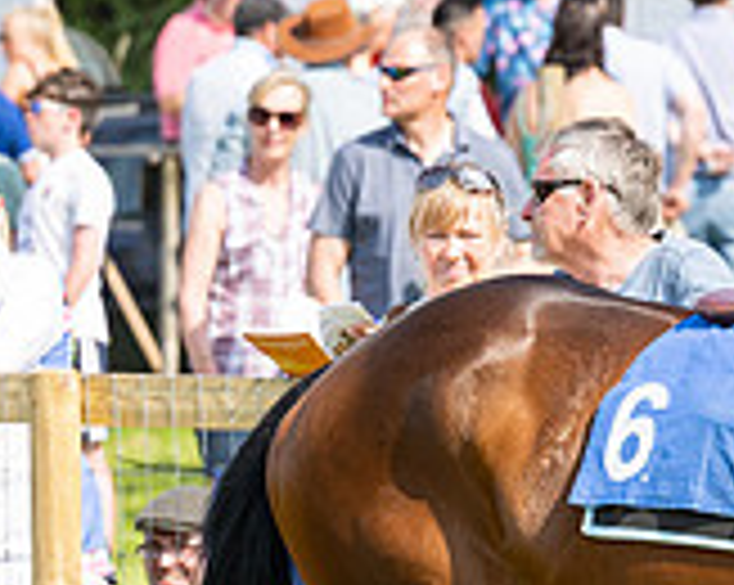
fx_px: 15188
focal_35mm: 700
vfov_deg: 2.2
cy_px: 545
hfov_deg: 2.8
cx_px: 935
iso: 200
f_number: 5
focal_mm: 155
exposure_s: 1/800
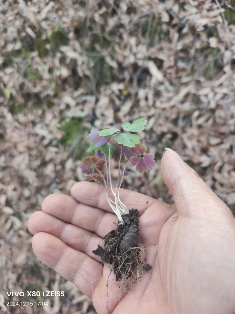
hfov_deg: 58.9
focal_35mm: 23
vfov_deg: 73.9
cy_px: 157
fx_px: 208
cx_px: 118
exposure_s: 1/100
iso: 556
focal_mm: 5.5
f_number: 1.75
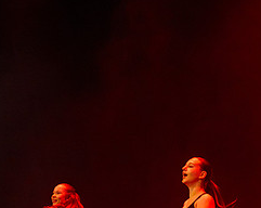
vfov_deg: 9.3
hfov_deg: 11.6
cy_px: 174
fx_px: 1272
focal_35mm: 165
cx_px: 225
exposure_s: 1/200
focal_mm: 50
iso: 4000
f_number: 5
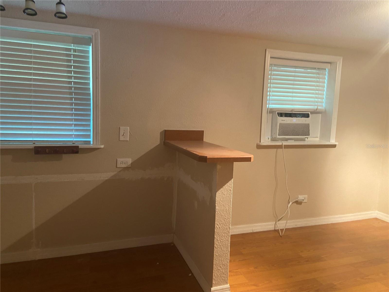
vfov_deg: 53.1
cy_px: 146
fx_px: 292
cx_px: 194
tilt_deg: -6.6
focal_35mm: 26
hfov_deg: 67.3
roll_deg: -2.6
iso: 400
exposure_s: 1/40
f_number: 1.8
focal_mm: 4.25
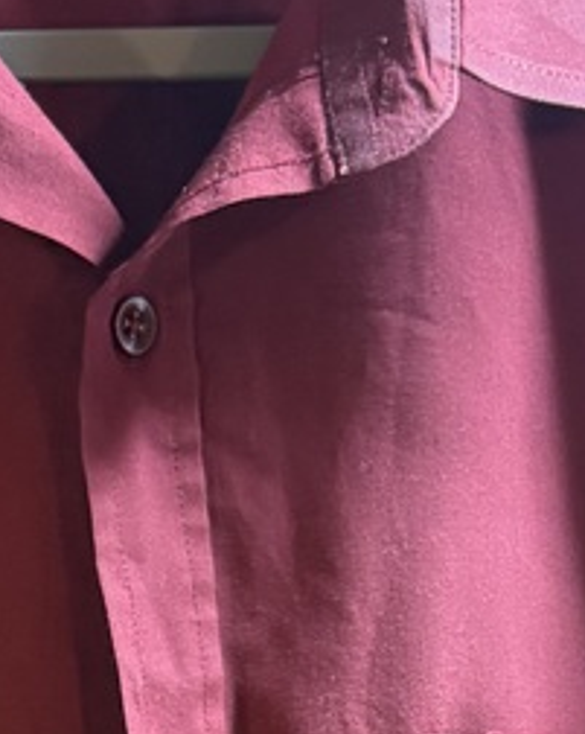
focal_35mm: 124
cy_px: 1219
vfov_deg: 14.2
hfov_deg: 12.4
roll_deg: +2.2
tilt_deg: -11.7
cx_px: 186
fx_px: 2689
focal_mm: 6.76
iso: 800
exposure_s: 1/40
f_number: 1.78
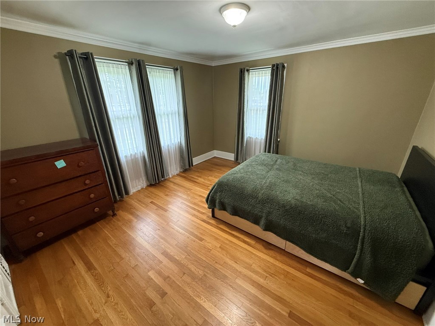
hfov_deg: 102.1
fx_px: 176
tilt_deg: -19.3
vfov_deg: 85.7
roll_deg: +1.4
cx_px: 218
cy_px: 163
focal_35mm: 14
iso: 400
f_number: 2.2
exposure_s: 1/60
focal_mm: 2.22
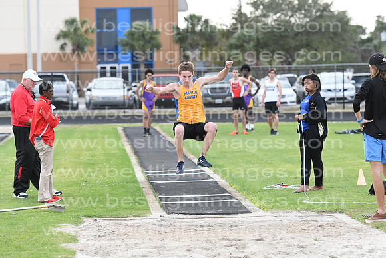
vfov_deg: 7.6
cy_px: 129
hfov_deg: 11.4
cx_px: 193
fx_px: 1930
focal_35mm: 180
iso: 1600
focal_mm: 120
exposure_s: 1/2000
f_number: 4
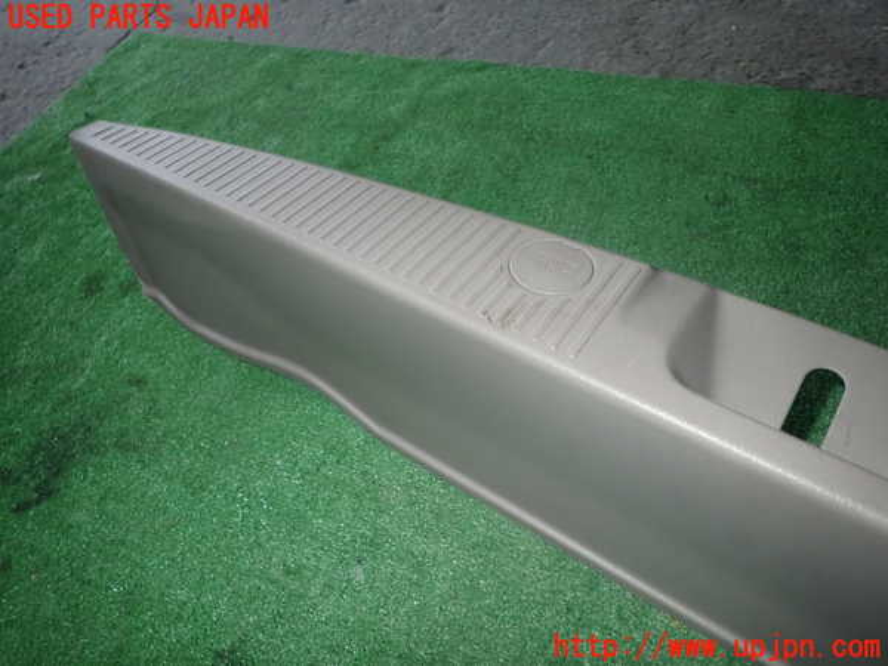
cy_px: 333
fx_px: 641
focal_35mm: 25
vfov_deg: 54.9
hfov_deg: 69.4
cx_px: 444
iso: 160
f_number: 5.6
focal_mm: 4.5
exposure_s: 1/30
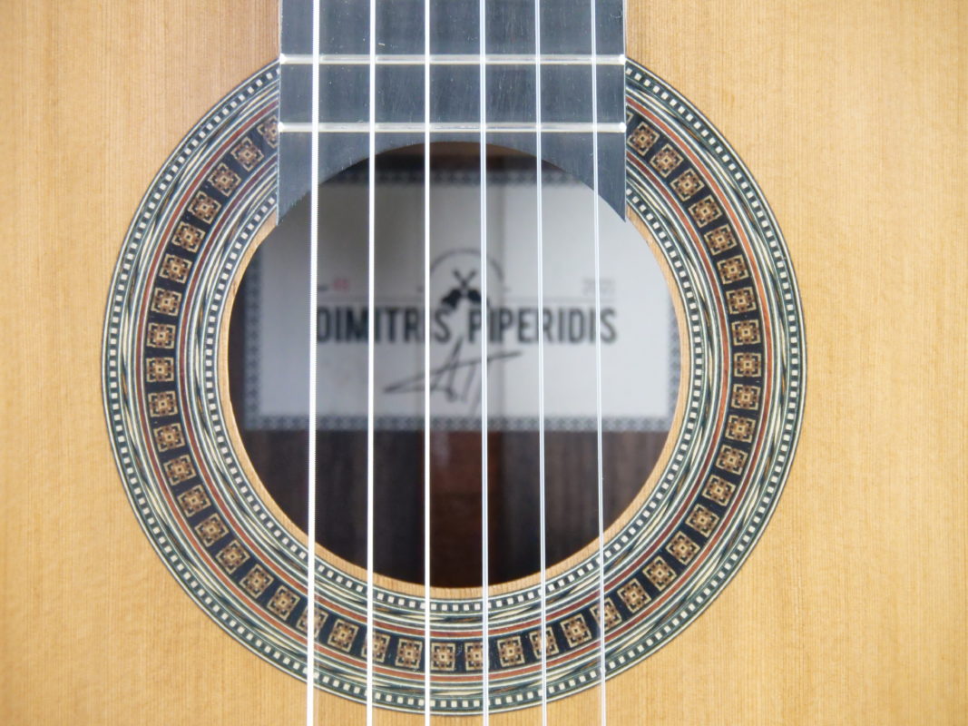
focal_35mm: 200
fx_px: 5592
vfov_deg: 7.4
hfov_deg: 9.9
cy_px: 363
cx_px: 484
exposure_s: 1/125
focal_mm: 100
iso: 3200
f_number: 5.6
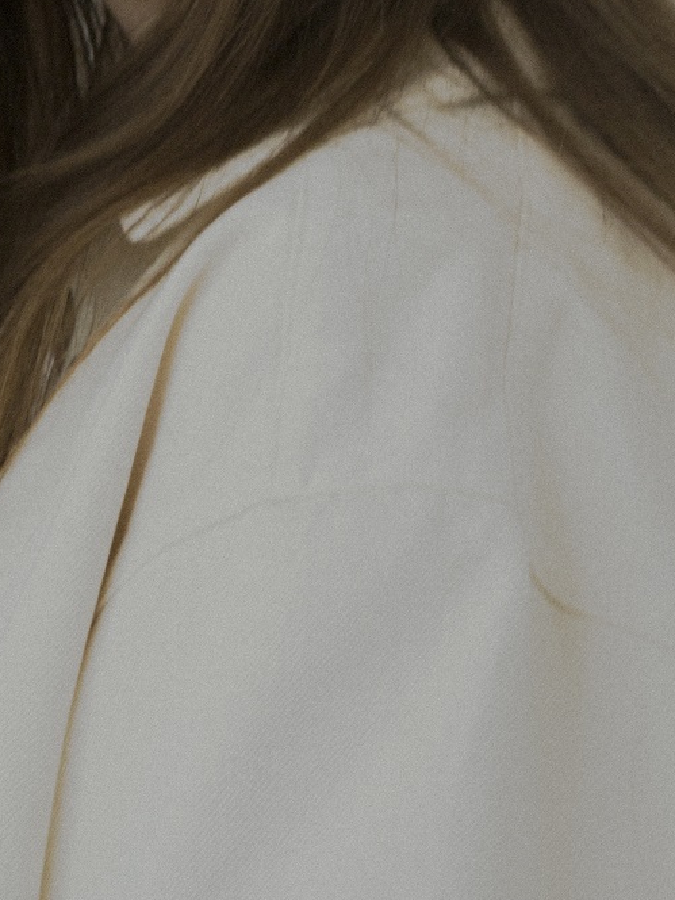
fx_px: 5198
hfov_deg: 7.4
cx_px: 126
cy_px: 235
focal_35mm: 200
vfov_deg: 9.9
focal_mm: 50
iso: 125
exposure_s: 1/80
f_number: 5.6
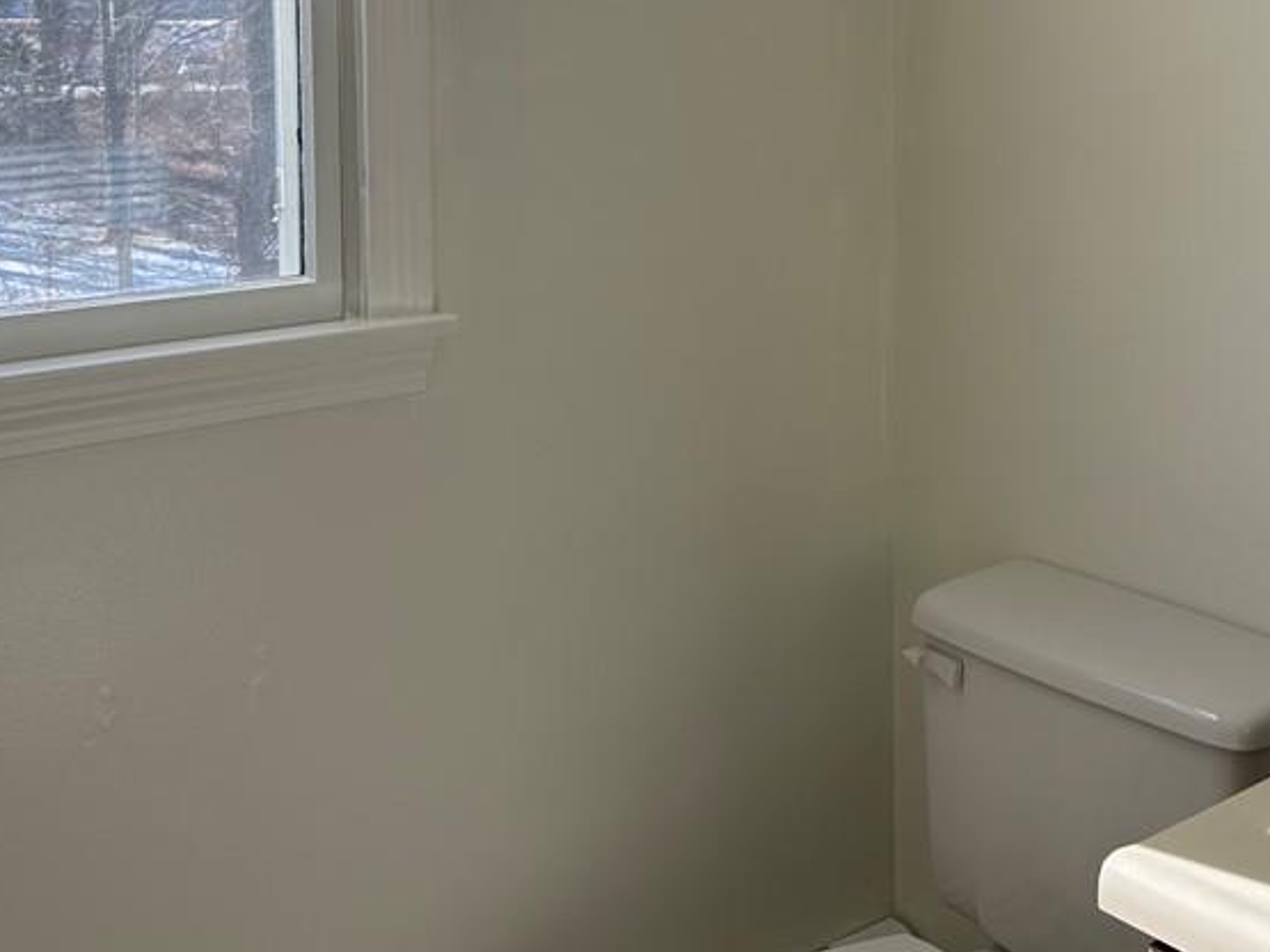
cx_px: 938
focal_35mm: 48
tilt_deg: -3.5
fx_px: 1761
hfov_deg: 38.7
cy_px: 92
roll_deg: +0.3
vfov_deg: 29.0
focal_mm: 5.7
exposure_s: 1/502
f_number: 1.5
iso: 50
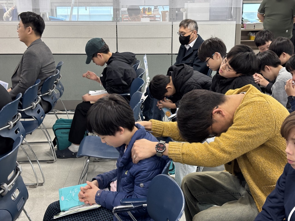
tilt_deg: -13.8
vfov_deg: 28.0
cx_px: 148
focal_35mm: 52
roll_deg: -0.3
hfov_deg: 36.8
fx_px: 443
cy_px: 110
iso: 160
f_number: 1.6
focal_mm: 5.96
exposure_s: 1/40
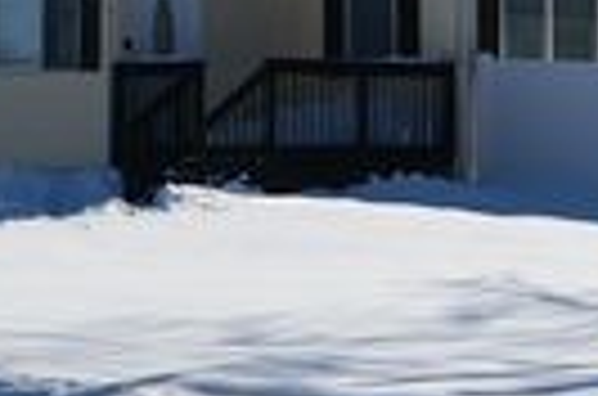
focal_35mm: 130
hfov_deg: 15.8
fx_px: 2152
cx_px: 418
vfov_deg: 10.5
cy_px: 79
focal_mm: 23
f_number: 8
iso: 100
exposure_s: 1/500
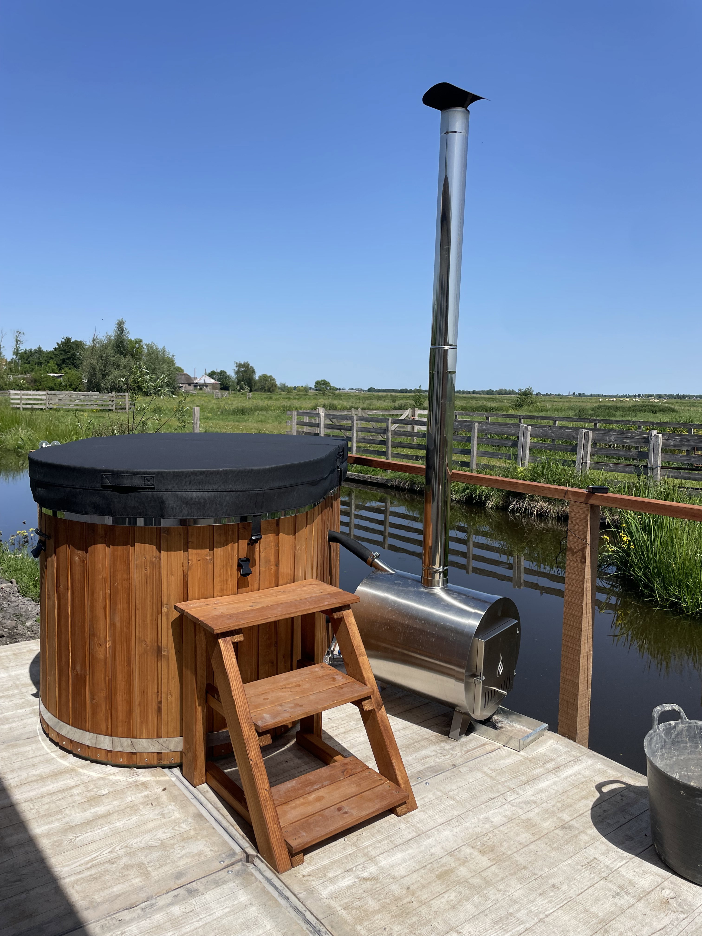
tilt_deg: -5.1
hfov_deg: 53.1
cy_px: 468
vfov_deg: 67.3
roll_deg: -1.0
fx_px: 703
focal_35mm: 26
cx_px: 351
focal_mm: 4.2
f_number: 1.6
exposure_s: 1/4831
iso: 32
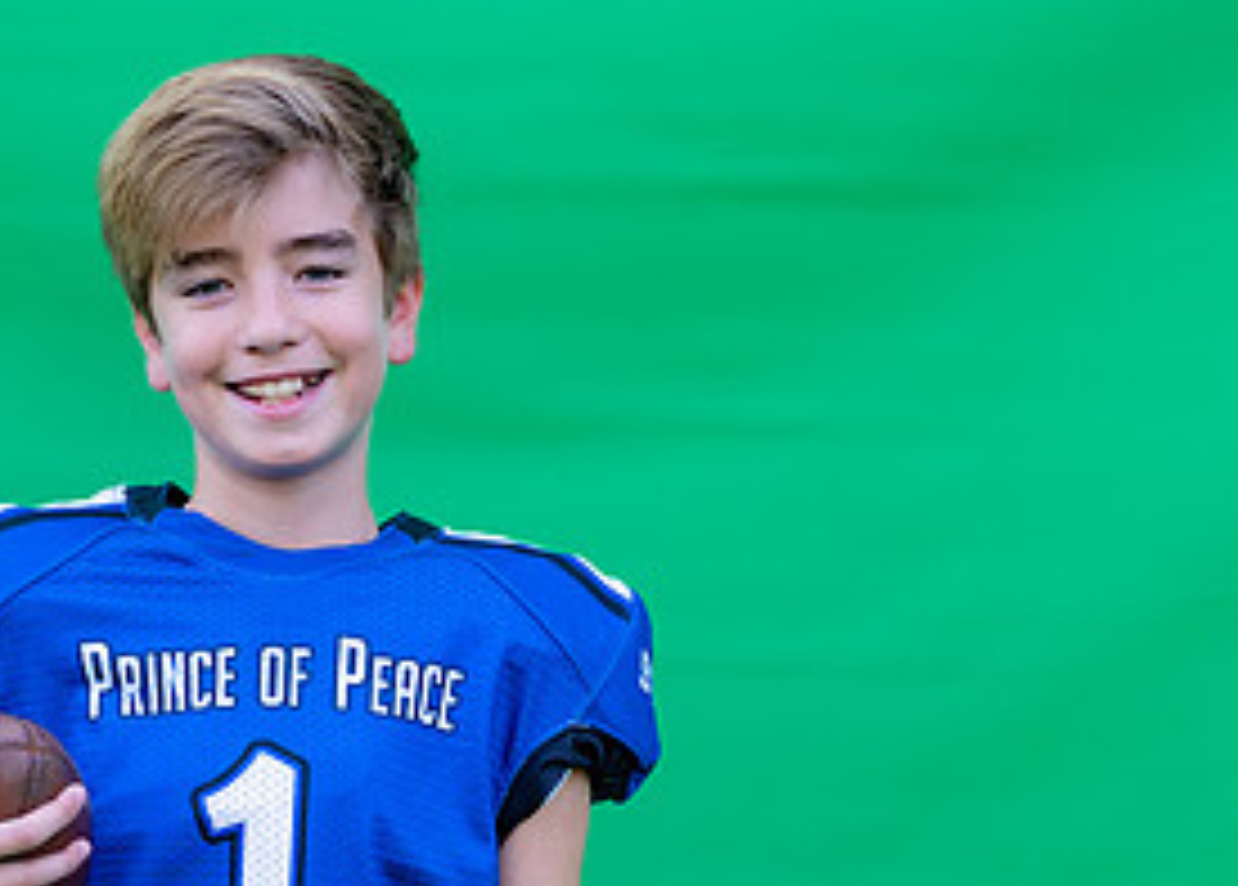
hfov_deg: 16.7
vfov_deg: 12.0
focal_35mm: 119
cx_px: 319
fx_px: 4188
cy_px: 782
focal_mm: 50
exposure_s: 1/320
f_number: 2.8
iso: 200
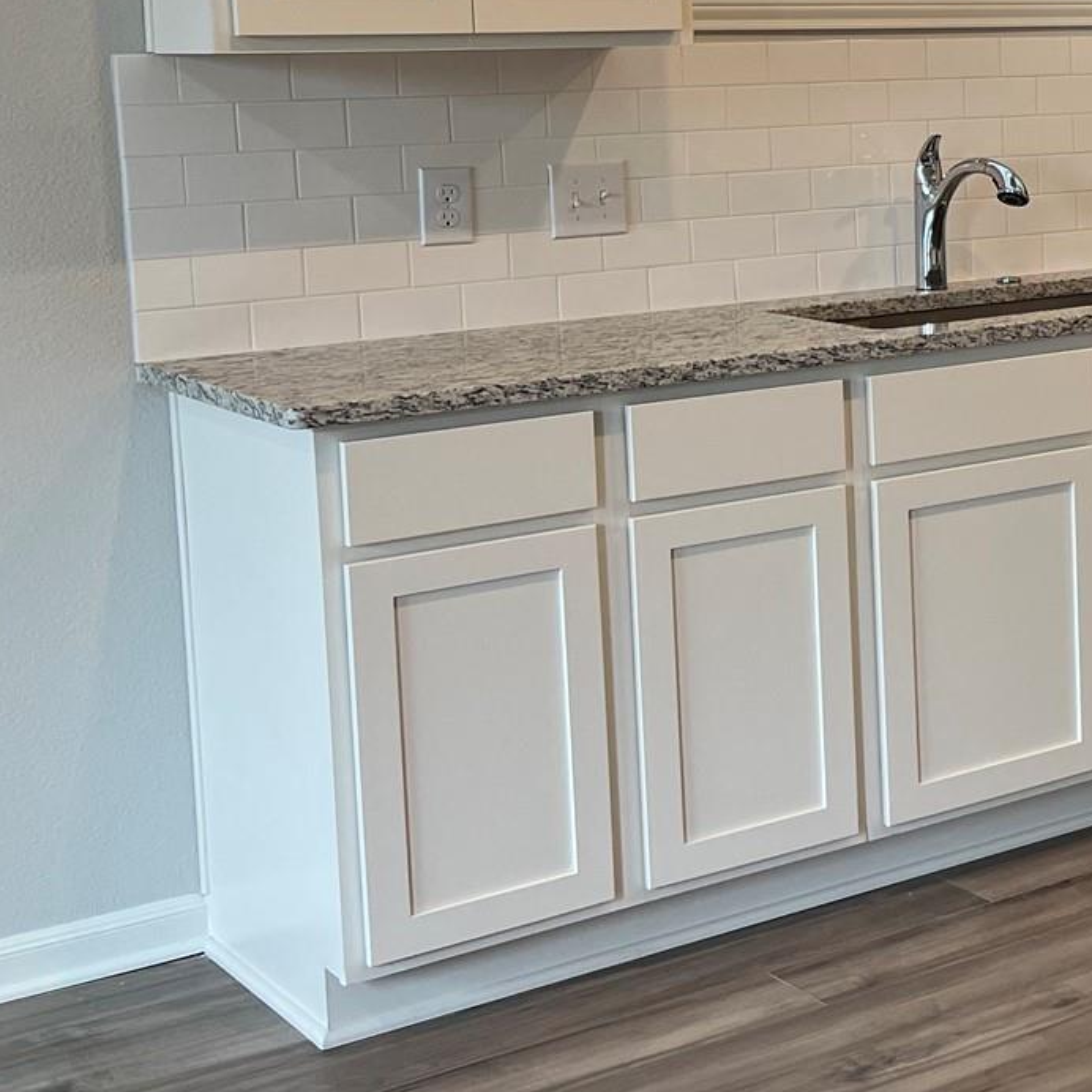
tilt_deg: -6.1
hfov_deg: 21.6
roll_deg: +1.1
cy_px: 234
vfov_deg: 25.0
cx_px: 1603
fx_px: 2427
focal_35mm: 68
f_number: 1.5
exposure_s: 1/120
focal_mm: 5.7
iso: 80
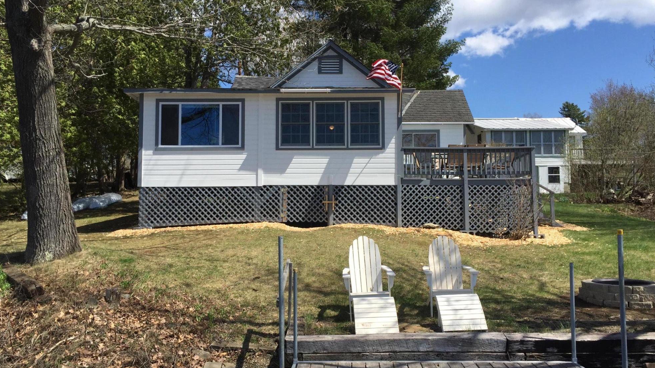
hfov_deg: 61.0
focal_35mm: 32
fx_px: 556
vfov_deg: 36.7
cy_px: 200
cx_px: 328
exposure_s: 1/2083
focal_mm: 4.15
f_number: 2.2
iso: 32
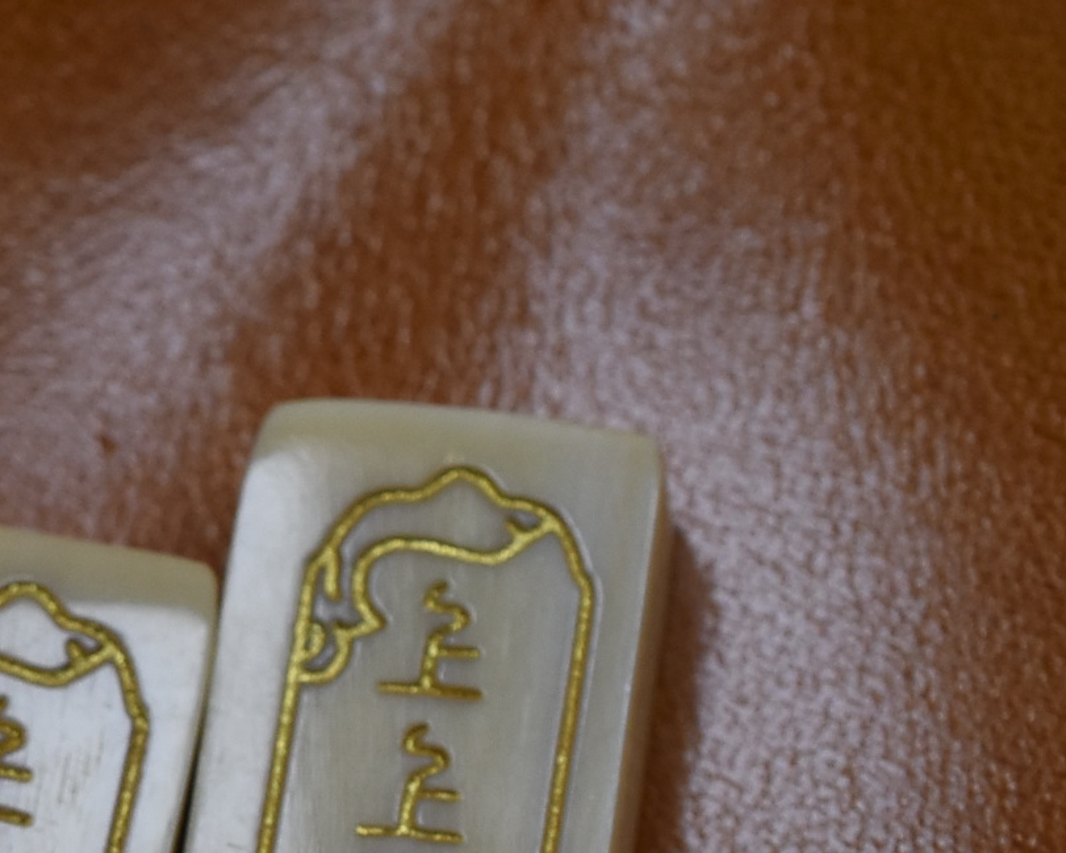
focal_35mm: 208
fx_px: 6563
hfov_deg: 9.1
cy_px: 1263
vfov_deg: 7.3
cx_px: -503
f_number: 9.5
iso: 640
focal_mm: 40
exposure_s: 1/350
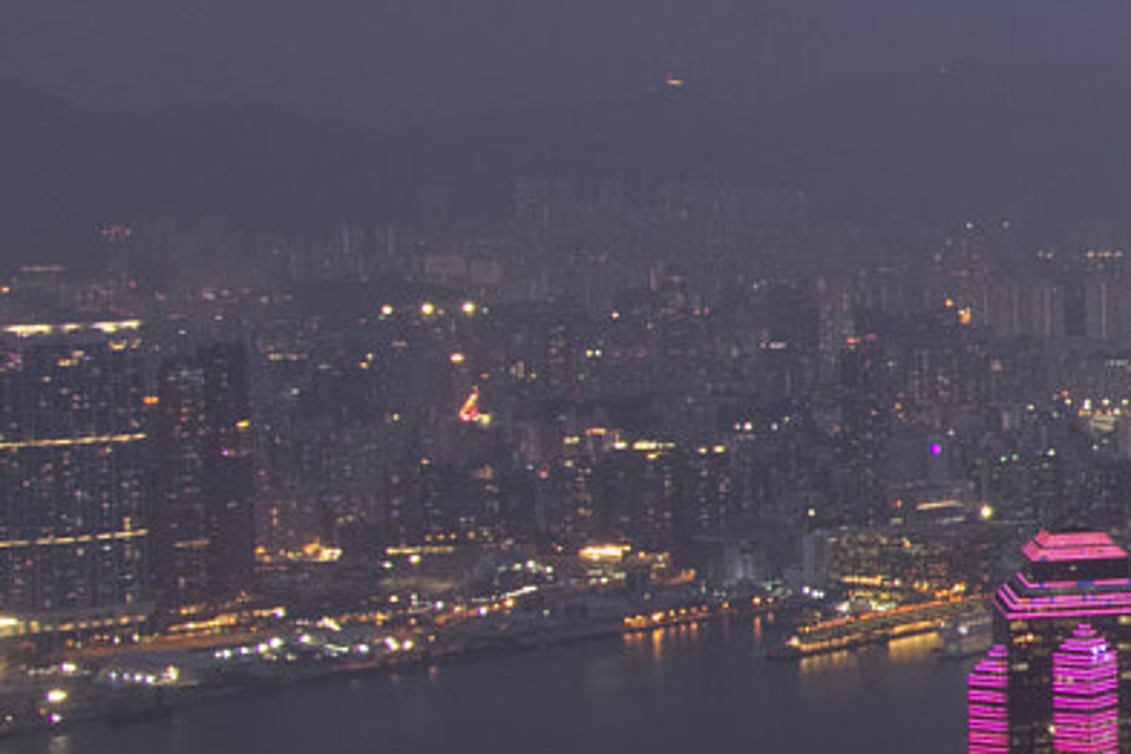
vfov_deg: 12.4
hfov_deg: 16.1
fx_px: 3456
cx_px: 1954
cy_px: 489
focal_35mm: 110
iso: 200
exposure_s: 4
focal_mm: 18
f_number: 14
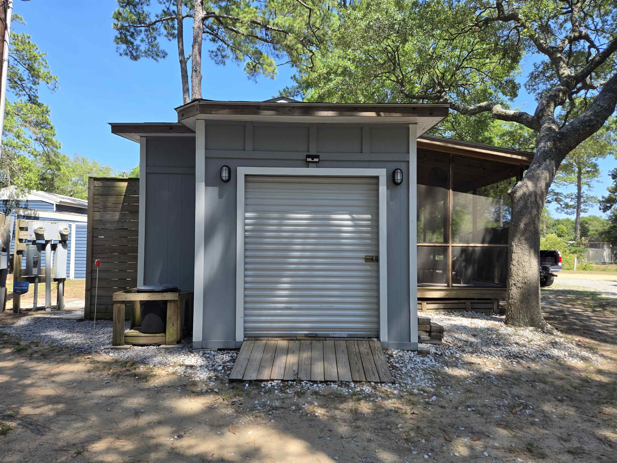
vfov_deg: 58.9
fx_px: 410
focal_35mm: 23
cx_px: 308
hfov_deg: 73.9
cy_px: 232
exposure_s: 1/641
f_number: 1.8
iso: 25
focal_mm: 5.4
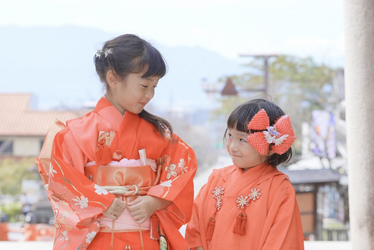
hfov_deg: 20.4
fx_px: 1039
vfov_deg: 13.7
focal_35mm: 100
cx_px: 187
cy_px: 125
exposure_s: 1/250
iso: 160
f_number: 6.3
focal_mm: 100
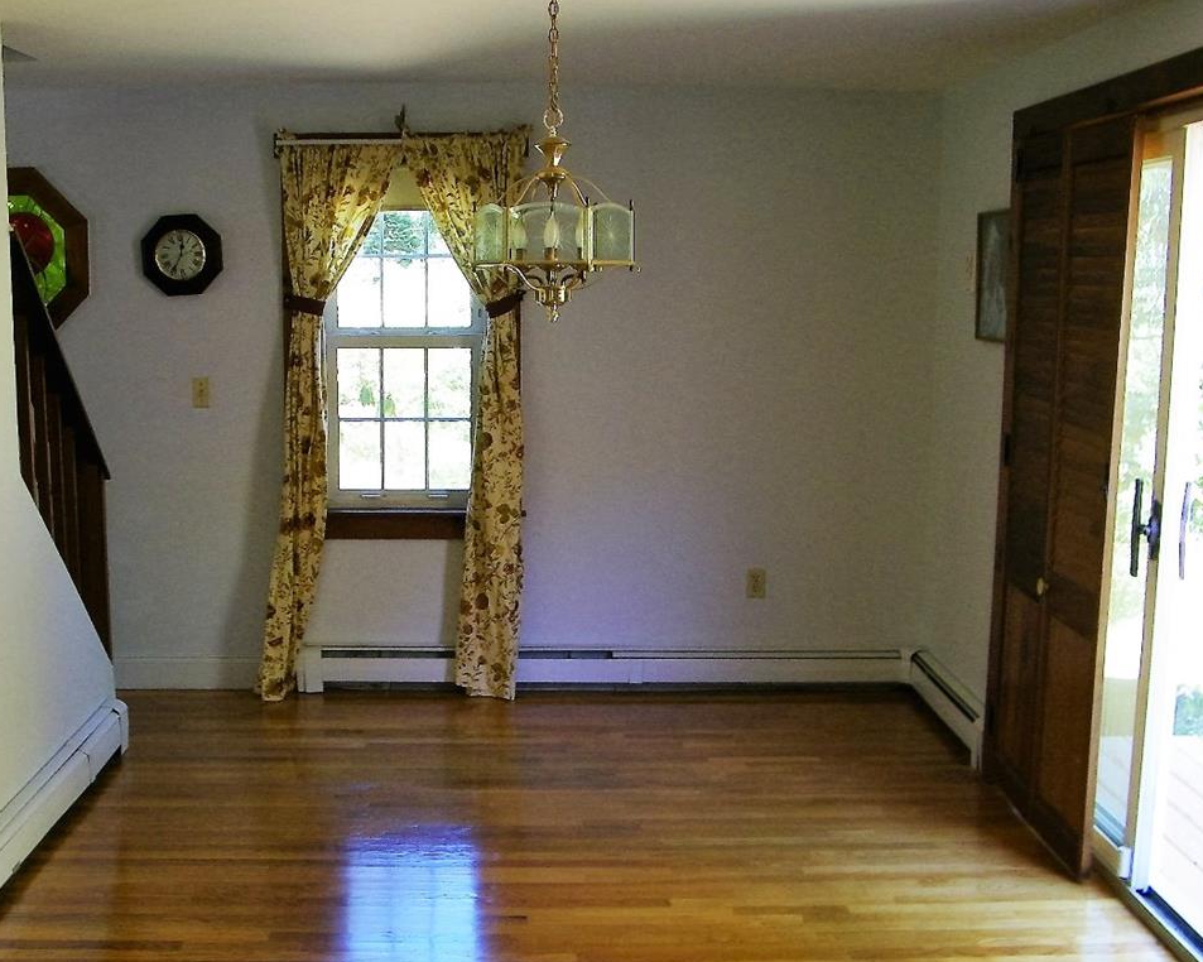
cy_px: 566
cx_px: 489
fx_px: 1531
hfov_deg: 42.7
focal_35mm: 43
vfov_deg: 34.8
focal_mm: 5
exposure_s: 1/20
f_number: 3.5
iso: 80
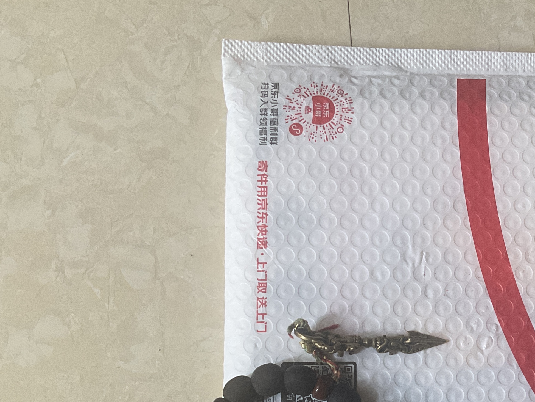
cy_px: 354
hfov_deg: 30.4
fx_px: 927
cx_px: 507
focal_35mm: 60
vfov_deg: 23.8
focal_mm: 3
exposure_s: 1/60
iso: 80
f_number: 1.8
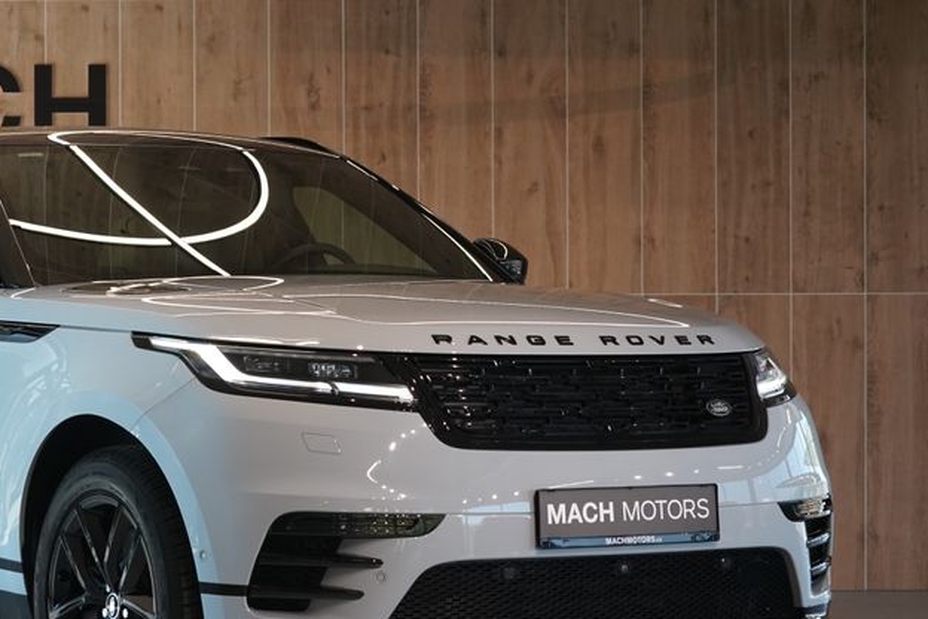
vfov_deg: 12.4
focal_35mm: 110
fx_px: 2835
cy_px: 389
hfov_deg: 18.5
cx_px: 236
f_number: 5.6
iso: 2000
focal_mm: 67
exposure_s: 1/160
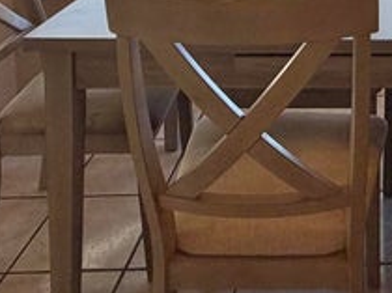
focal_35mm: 57
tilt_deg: -3.3
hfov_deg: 31.2
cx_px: 395
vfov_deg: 20.6
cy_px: -181
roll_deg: +0.3
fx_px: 645
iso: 100
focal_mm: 2.22
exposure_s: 1/120
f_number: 2.2
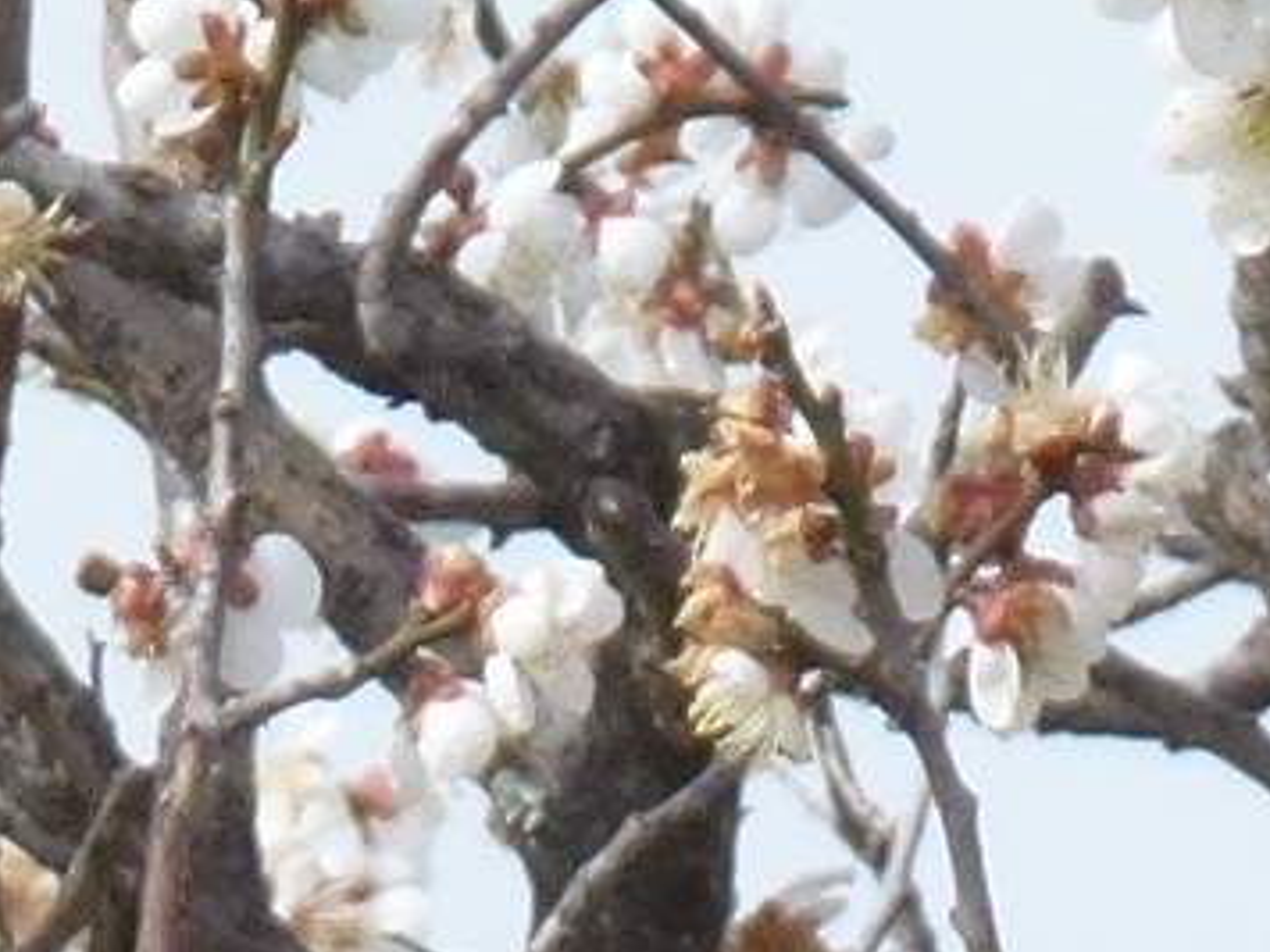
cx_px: 792
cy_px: 3127
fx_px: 61196
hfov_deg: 1.2
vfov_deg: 0.9
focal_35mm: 1668
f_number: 5.6
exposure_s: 1/250
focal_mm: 41.5
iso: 100
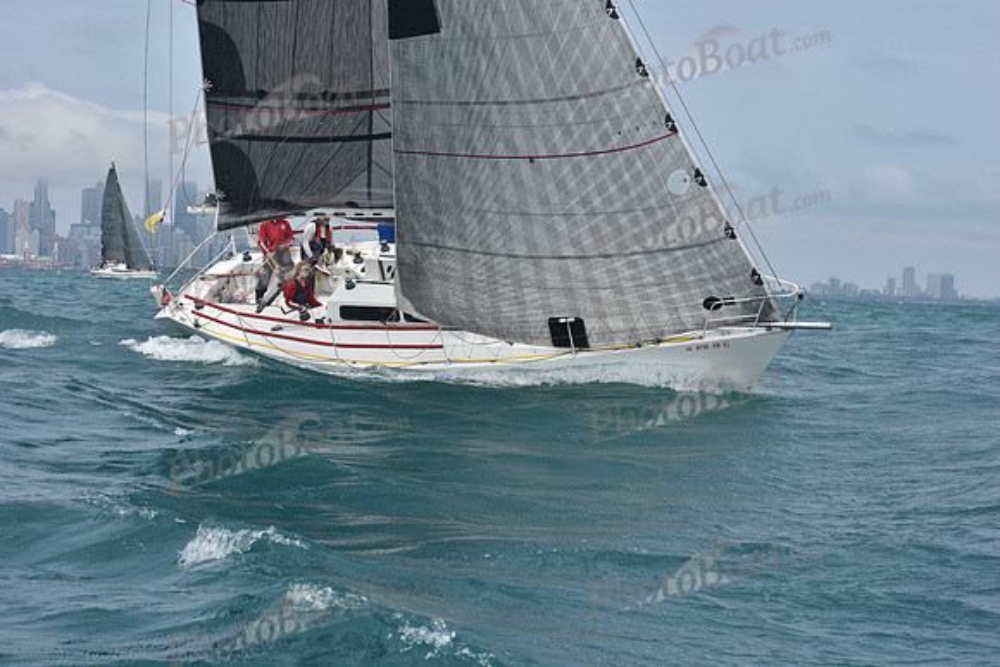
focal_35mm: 70
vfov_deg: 19.5
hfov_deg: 28.8
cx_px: 500
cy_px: 334
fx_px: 1945
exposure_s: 1/800
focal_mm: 70
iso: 250
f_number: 10
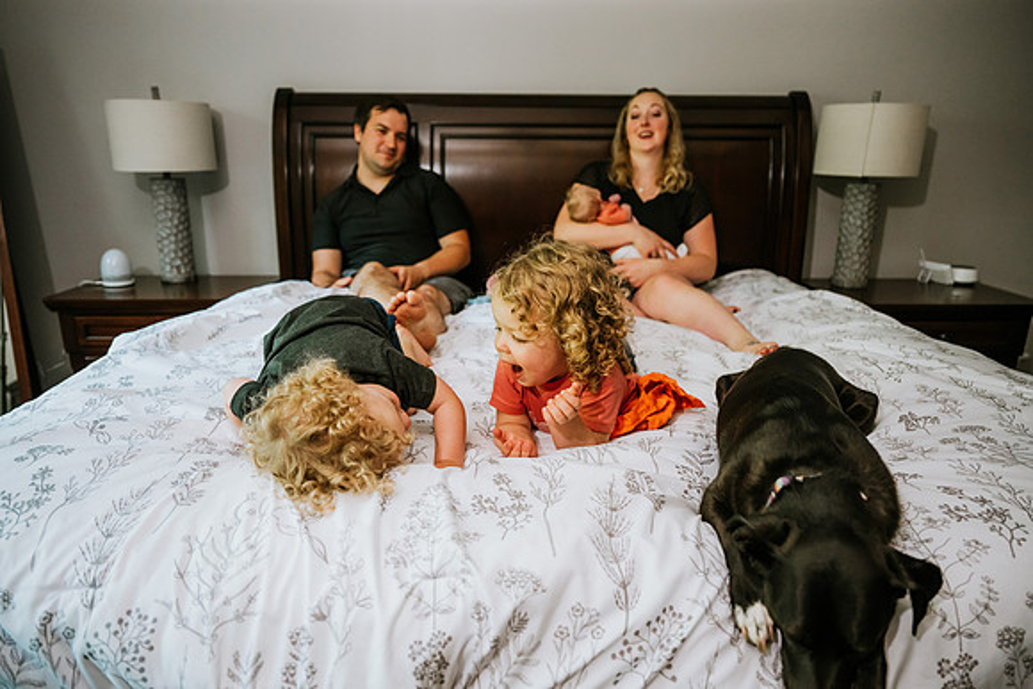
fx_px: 689
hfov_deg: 73.7
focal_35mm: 24
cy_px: 344
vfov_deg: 53.2
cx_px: 516
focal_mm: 24
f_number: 2.8
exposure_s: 1/250
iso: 1600
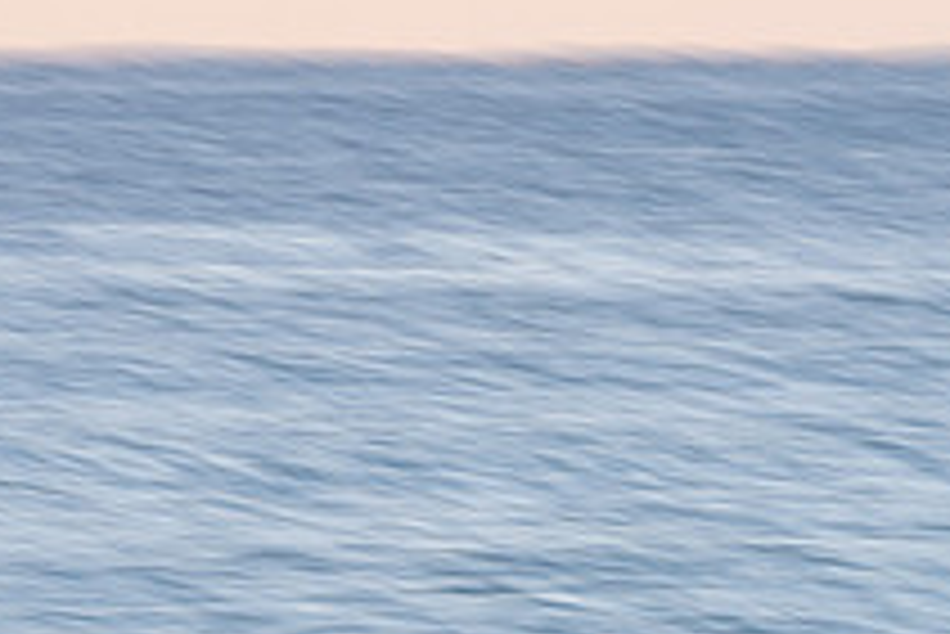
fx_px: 39028
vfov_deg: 0.9
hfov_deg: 1.4
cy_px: 821
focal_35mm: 1478
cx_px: 594
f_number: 22
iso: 64
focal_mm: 500
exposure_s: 1/4
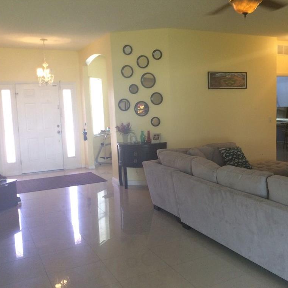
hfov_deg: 43.3
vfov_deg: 43.9
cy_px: 144
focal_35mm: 38
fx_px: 358
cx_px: 191
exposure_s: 1/24
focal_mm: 3.3
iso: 50
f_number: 2.4
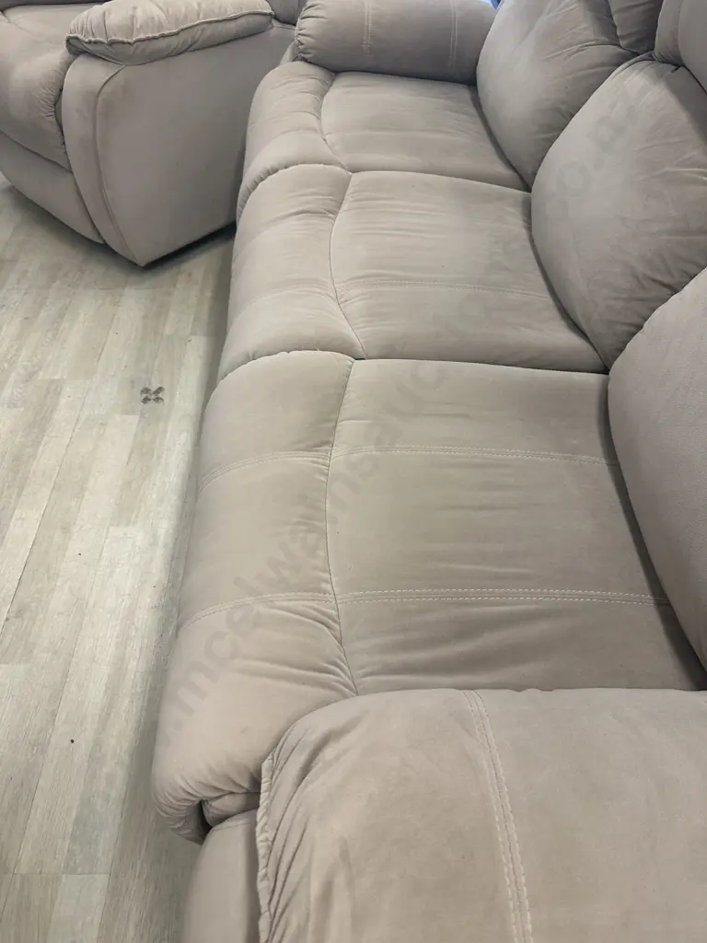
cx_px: 354
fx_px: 654
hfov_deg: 56.8
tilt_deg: -49.4
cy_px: 472
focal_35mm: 24
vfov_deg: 71.6
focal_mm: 6.86
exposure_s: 1/100
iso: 125
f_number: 1.78
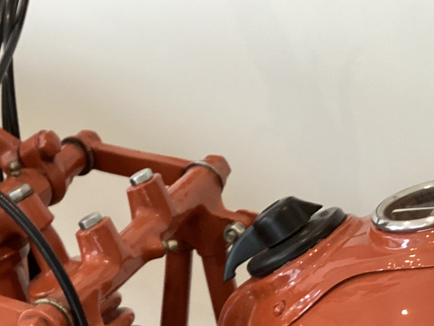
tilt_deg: -45.5
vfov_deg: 18.0
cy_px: 390
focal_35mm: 78
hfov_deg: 24.1
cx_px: 18
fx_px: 978
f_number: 2.4
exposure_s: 1/40
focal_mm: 3.3
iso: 320
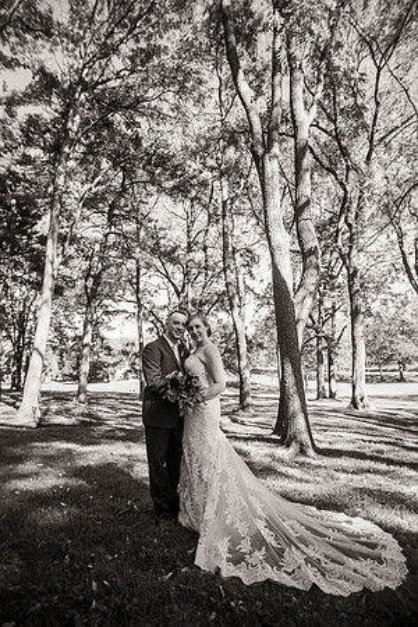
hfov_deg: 61.9
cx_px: 209
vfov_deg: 84.0
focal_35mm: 20
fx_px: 348
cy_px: 314
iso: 400
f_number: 2.8
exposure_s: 1/800
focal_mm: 20
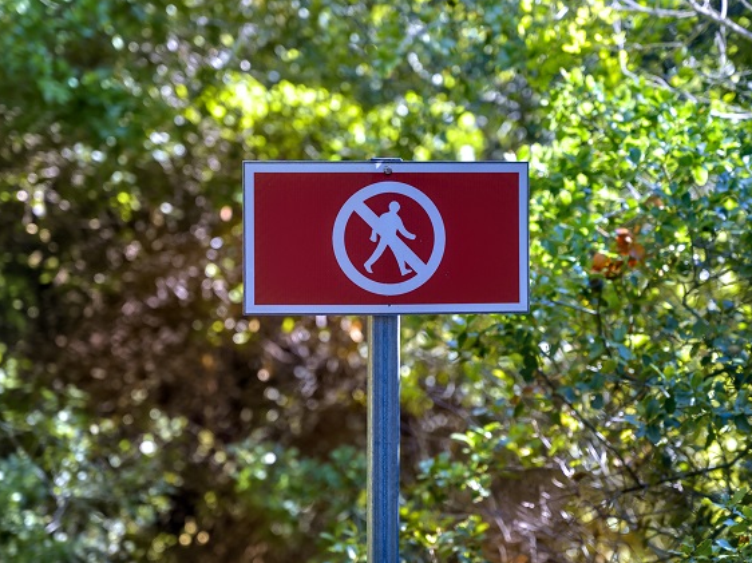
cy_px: 284
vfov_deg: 12.9
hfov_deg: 17.1
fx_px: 2497
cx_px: 399
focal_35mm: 115
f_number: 4
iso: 160
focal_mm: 70
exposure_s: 1/160
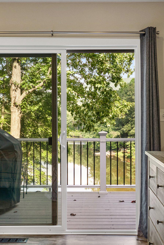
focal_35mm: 49
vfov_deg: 40.3
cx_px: 91
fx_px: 335
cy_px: 120
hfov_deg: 27.5
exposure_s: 1/20
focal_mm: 32
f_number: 10
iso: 640
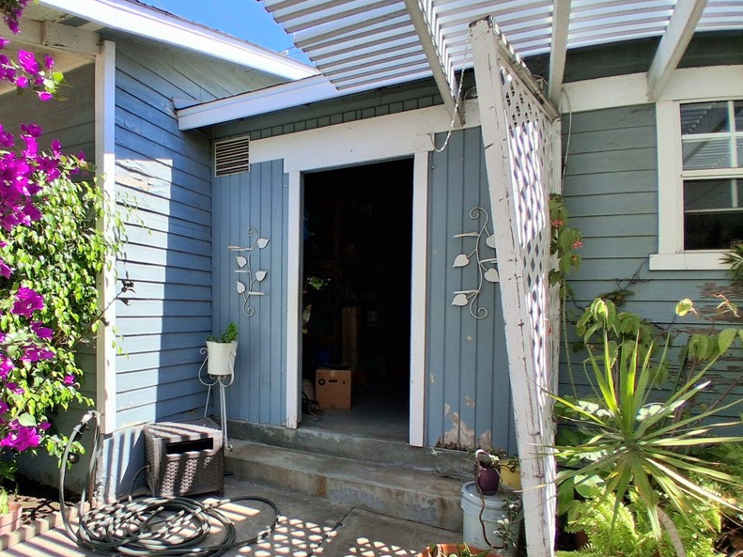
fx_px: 472
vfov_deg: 61.0
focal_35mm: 22
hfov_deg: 74.7
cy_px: 305
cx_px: 267
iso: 50
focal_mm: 1.4
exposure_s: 1/833
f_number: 2.2
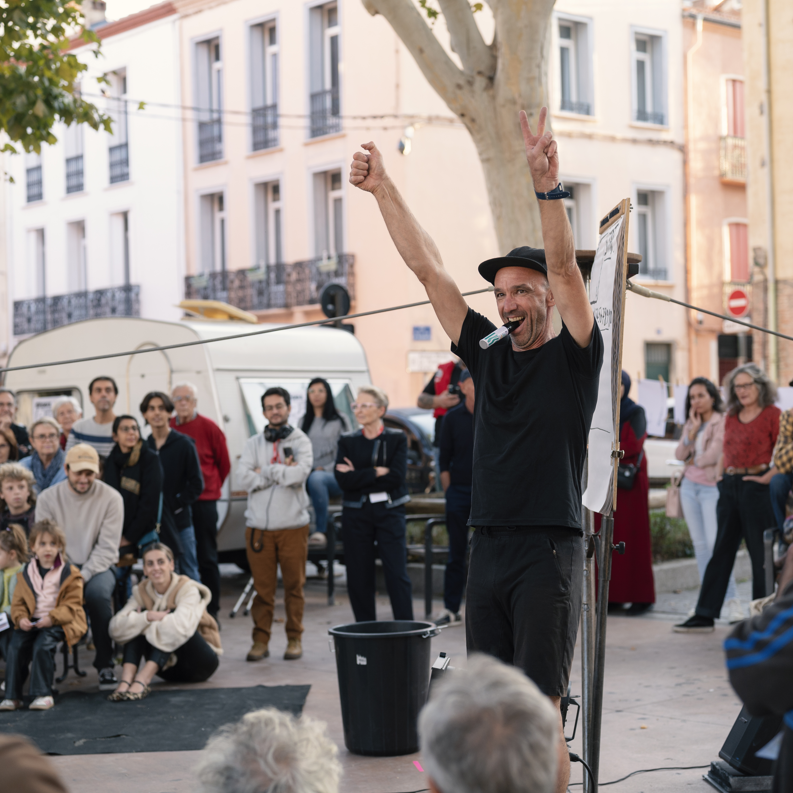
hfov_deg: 26.9
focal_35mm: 64
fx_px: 1659
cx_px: 380
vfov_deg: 26.9
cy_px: 397
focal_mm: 50
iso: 250
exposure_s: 1/200
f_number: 2.8
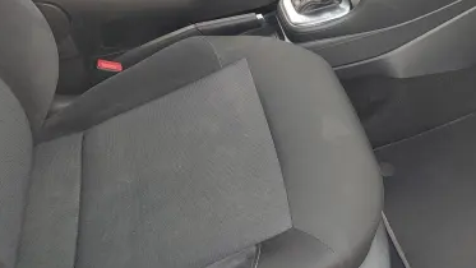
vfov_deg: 25.8
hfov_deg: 46.3
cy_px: -20
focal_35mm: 43
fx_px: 543
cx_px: 331
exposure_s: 1/100
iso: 115
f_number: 1.8
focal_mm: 5.56
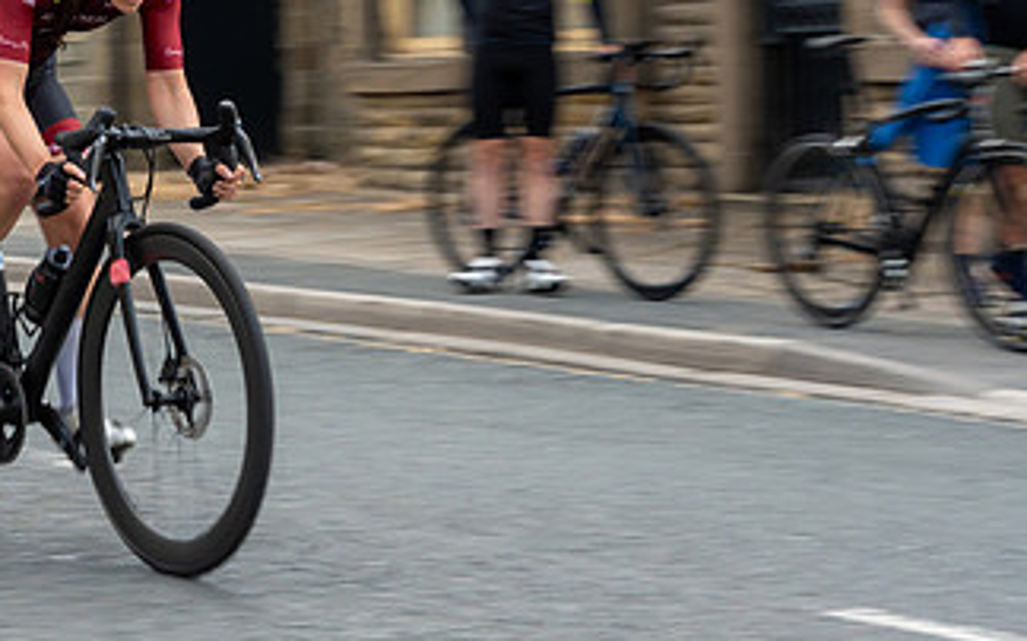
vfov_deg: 10.3
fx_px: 3524
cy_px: 43
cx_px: 124
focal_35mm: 126
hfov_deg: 16.4
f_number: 9
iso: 1250
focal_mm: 69
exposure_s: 1/160
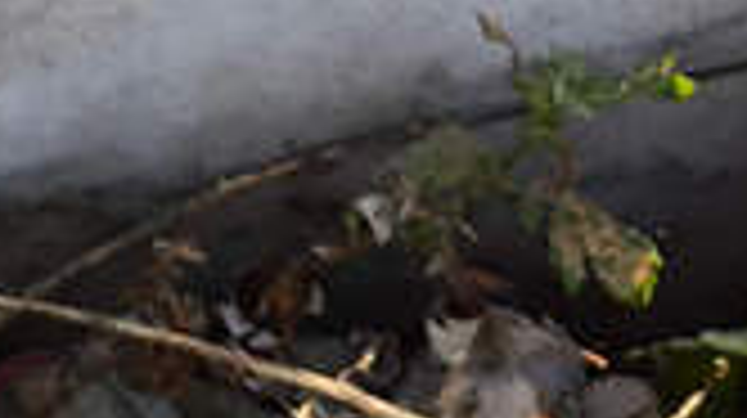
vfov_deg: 4.5
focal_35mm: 263
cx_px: -641
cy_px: -598
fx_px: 5204
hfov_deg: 7.9
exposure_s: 1/131
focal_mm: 4.71
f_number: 1.7
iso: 50
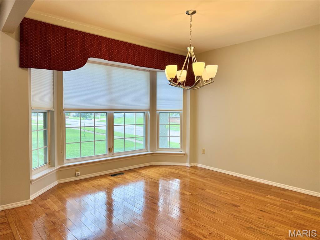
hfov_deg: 71.6
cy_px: 120
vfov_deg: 56.8
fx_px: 222
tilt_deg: -1.7
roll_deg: -0.7
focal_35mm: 24
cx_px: 160
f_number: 1.78
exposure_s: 1/228
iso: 100
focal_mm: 6.76
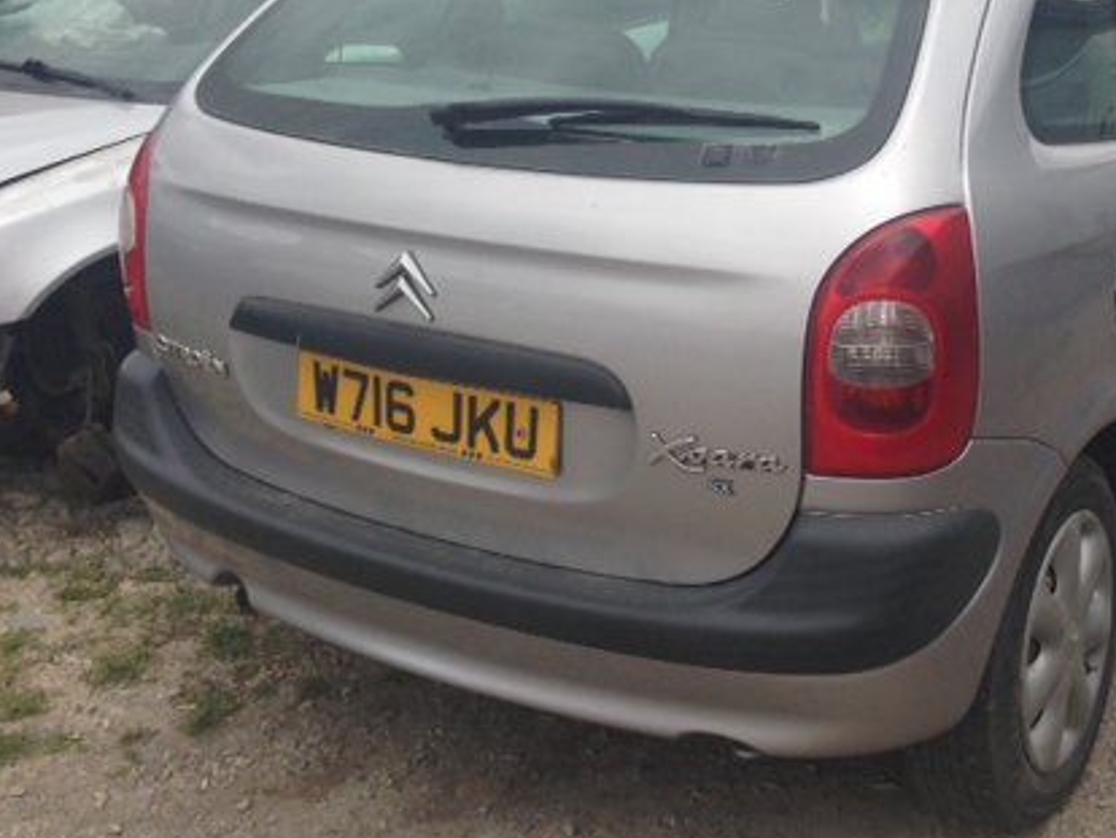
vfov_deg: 28.2
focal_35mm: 51
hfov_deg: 36.8
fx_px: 1645
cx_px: 798
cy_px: 207
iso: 50
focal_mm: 4.13
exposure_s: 1/669
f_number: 2.4
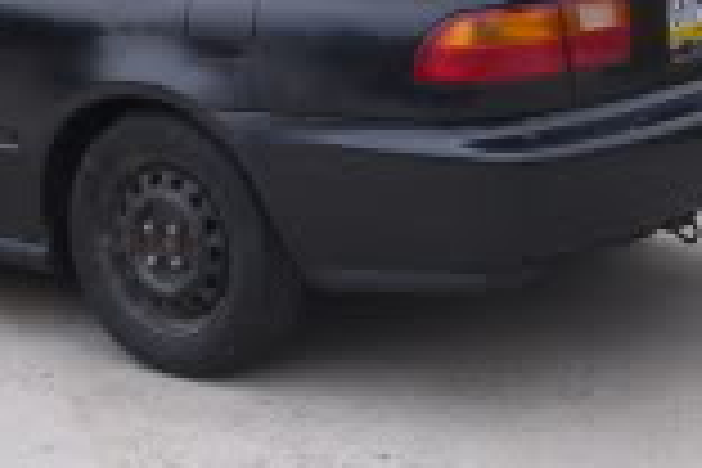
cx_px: 140
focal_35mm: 123
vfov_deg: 11.1
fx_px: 2398
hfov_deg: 16.5
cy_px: 65
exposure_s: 1/100
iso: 100
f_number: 3.3
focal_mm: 6.3
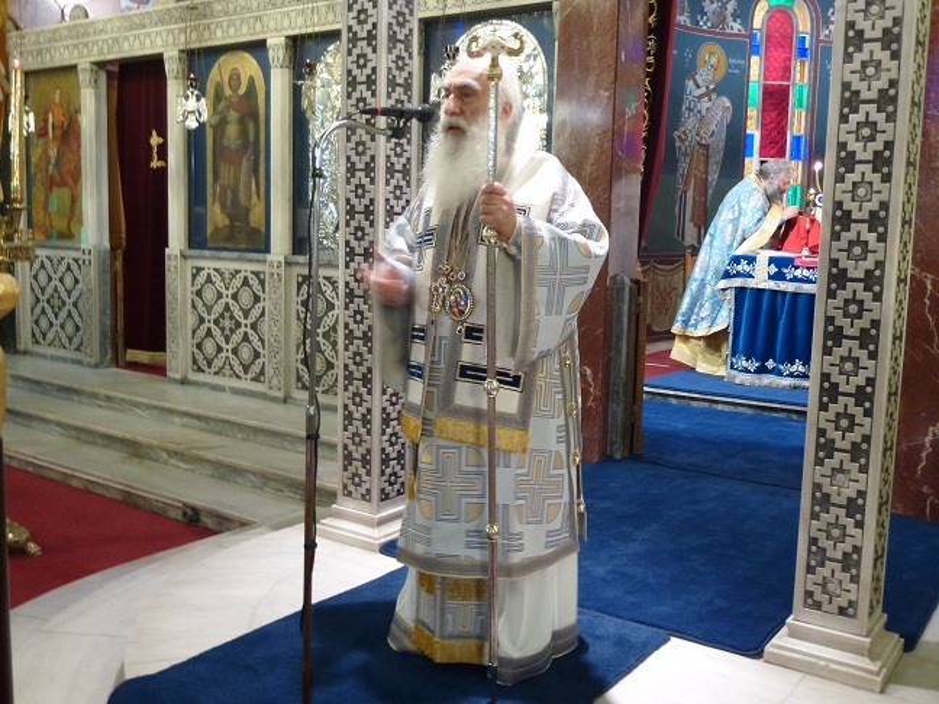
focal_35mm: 33
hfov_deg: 55.4
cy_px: 352
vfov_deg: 42.9
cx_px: 470
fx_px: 895
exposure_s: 1/4
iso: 250
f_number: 3.6
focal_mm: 5.9
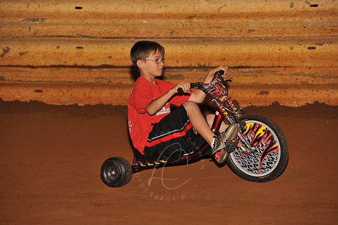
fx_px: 1595
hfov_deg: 12.1
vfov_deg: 8.1
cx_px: 169
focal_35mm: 170
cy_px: 112
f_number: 6.3
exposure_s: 1/250
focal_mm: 170
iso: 800
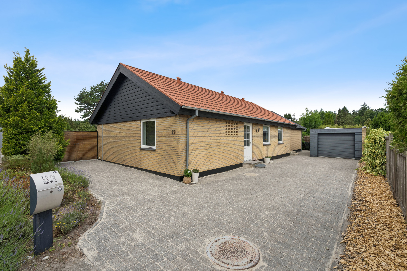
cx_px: 204
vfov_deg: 73.7
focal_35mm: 16
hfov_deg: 96.7
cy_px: 136
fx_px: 181
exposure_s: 1/800
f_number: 6.3
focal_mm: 16
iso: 200
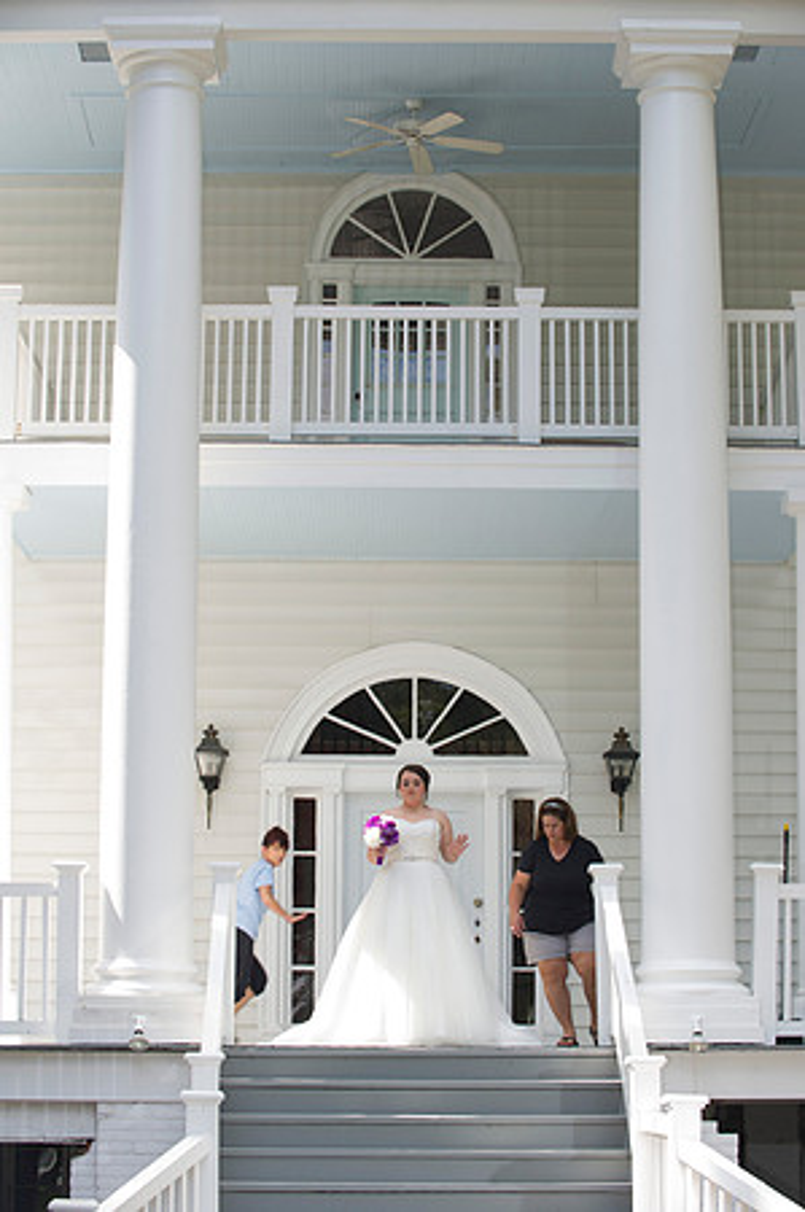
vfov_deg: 24.8
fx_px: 2757
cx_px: 402
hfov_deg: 16.6
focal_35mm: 82
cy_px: 606
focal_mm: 82
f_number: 5.6
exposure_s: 1/100
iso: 320
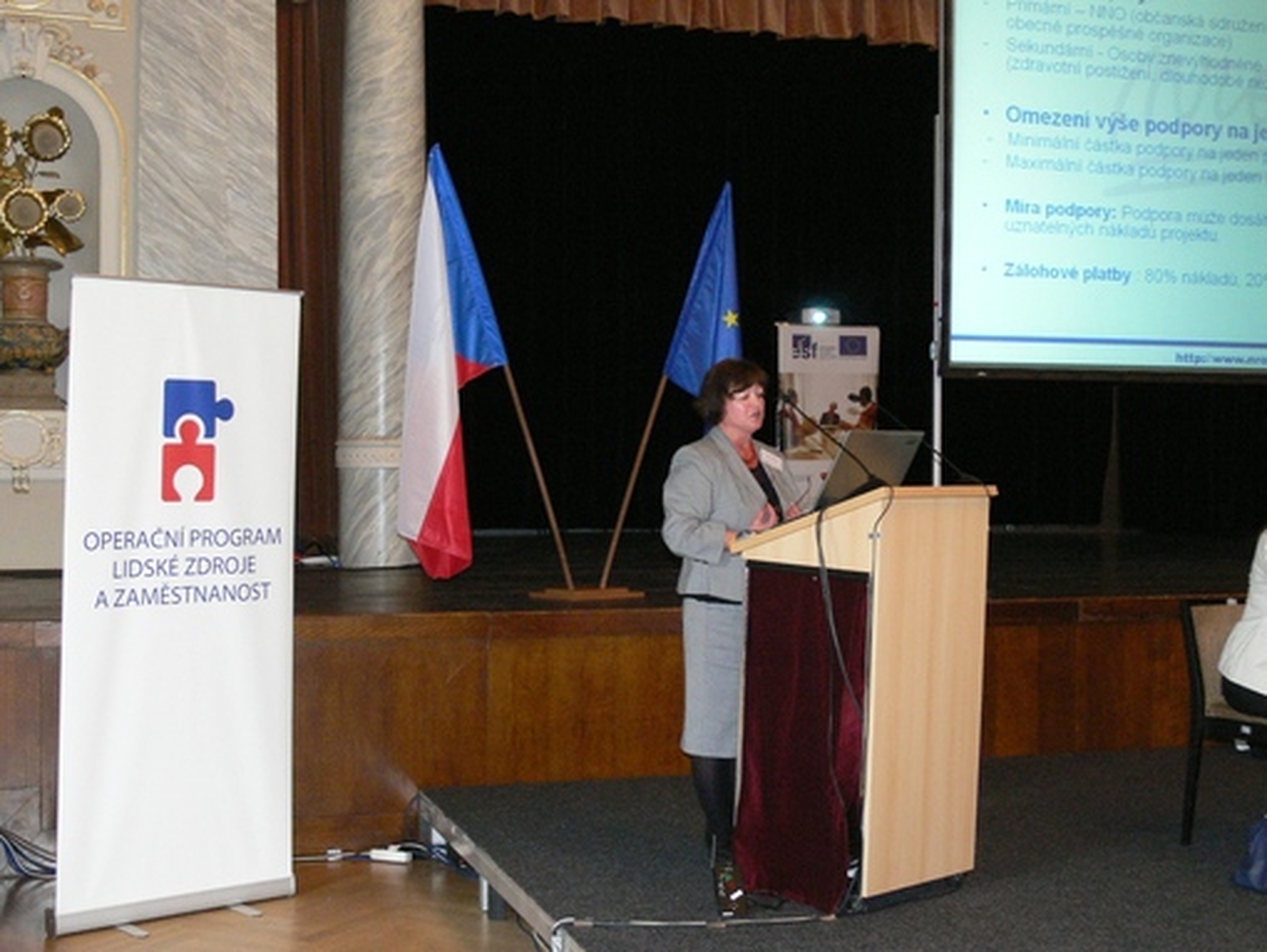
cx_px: 634
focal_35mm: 48
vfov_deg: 30.3
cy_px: 476
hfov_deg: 39.6
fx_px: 1758
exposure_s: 1/30
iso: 250
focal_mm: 9.6
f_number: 3.2
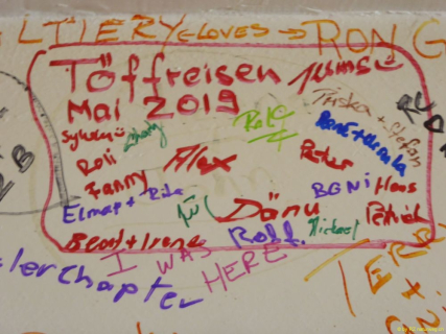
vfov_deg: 8.8
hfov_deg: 11.8
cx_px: 223
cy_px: 167
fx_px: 2164
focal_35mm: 168
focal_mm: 27.1
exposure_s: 1/6
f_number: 5.4
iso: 400
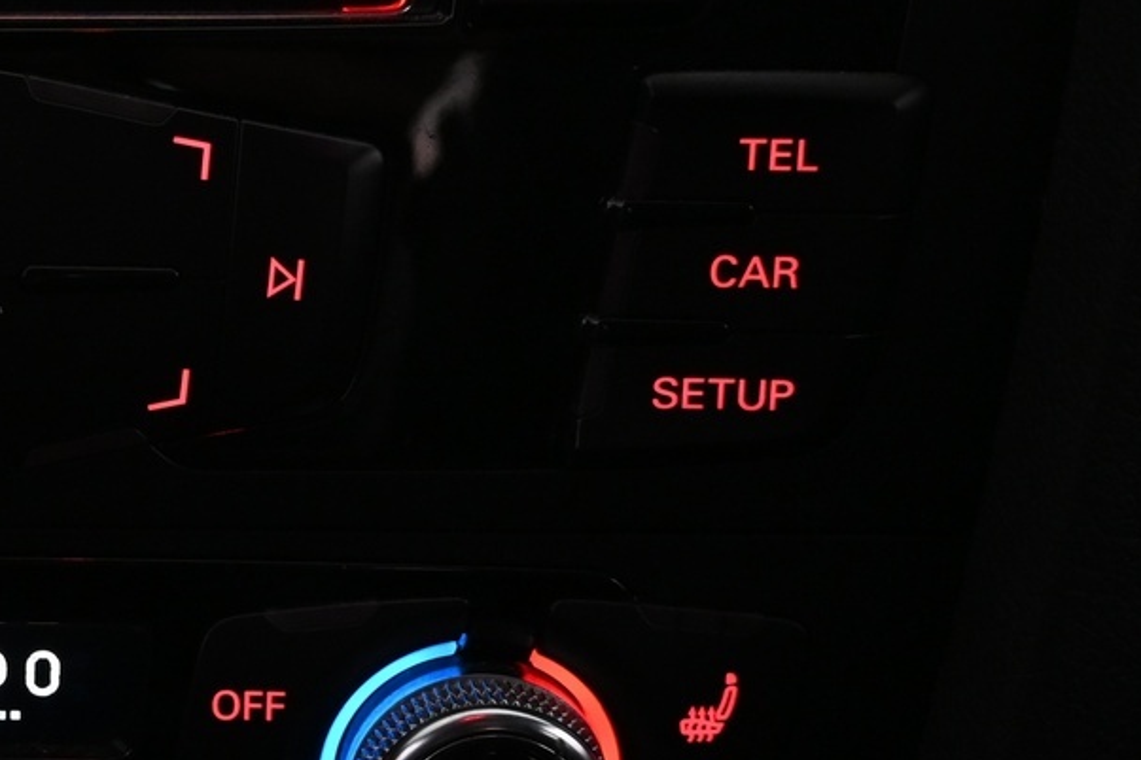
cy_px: 429
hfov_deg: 21.7
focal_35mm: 87
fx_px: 2747
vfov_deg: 15.8
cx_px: -240
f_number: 4
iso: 1250
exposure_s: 1/30
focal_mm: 21.5
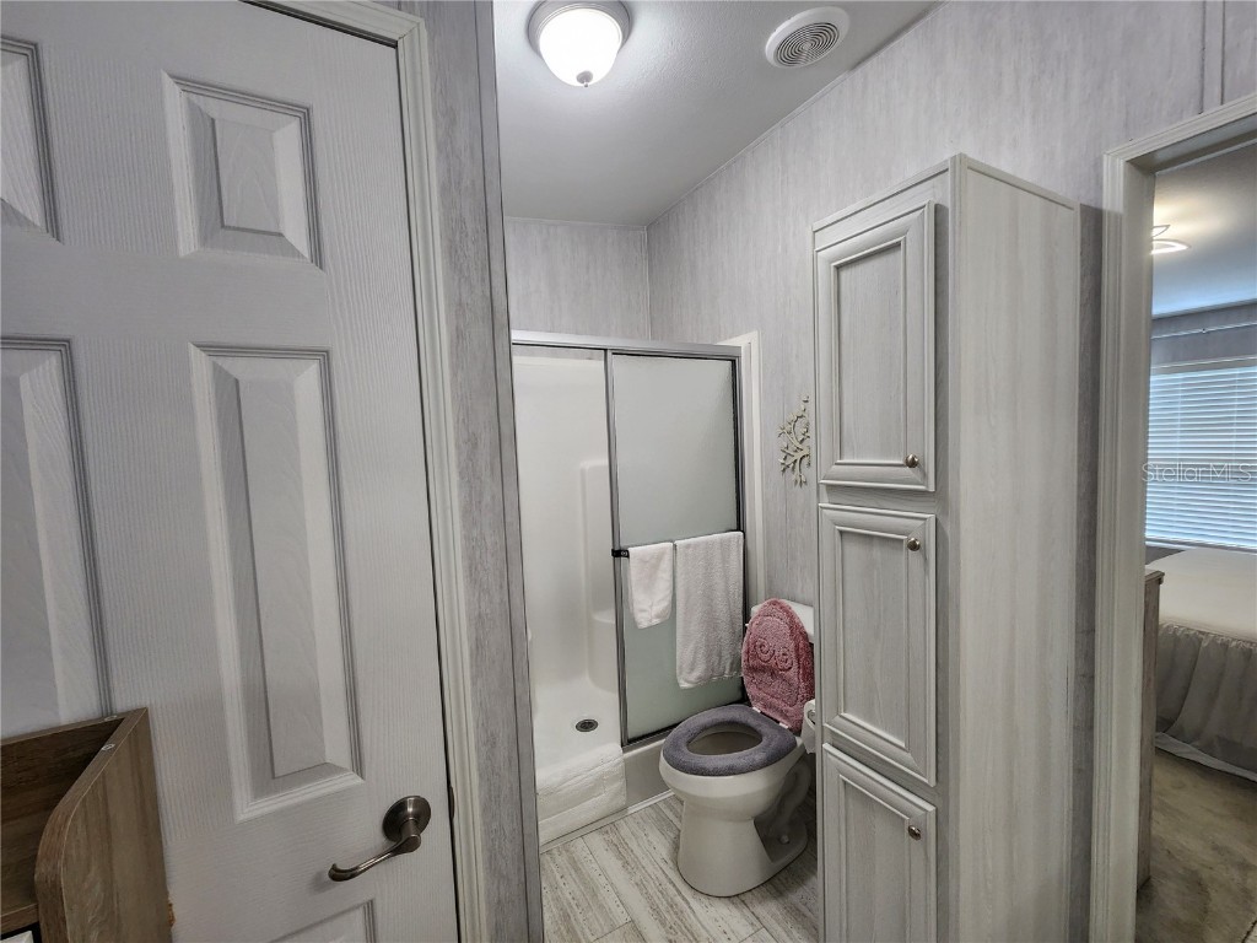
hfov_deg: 106.2
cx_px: 628
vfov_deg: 89.9
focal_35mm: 13
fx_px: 472
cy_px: 472
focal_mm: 2.2
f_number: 2.2
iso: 200
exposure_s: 1/60
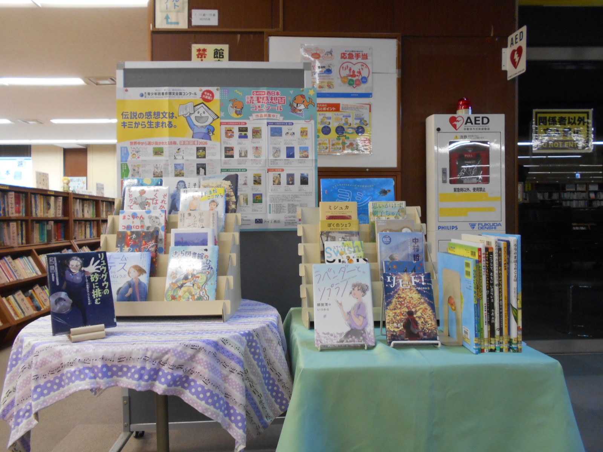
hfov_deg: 67.3
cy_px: 226
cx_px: 302
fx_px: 453
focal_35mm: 26
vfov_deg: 53.1
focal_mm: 4.6
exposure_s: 1/30
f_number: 3.2
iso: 220
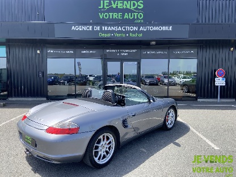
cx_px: 118
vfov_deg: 53.1
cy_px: 88
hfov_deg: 67.3
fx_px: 177
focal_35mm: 26
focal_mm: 4.25
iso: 32
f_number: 1.8
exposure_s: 1/778
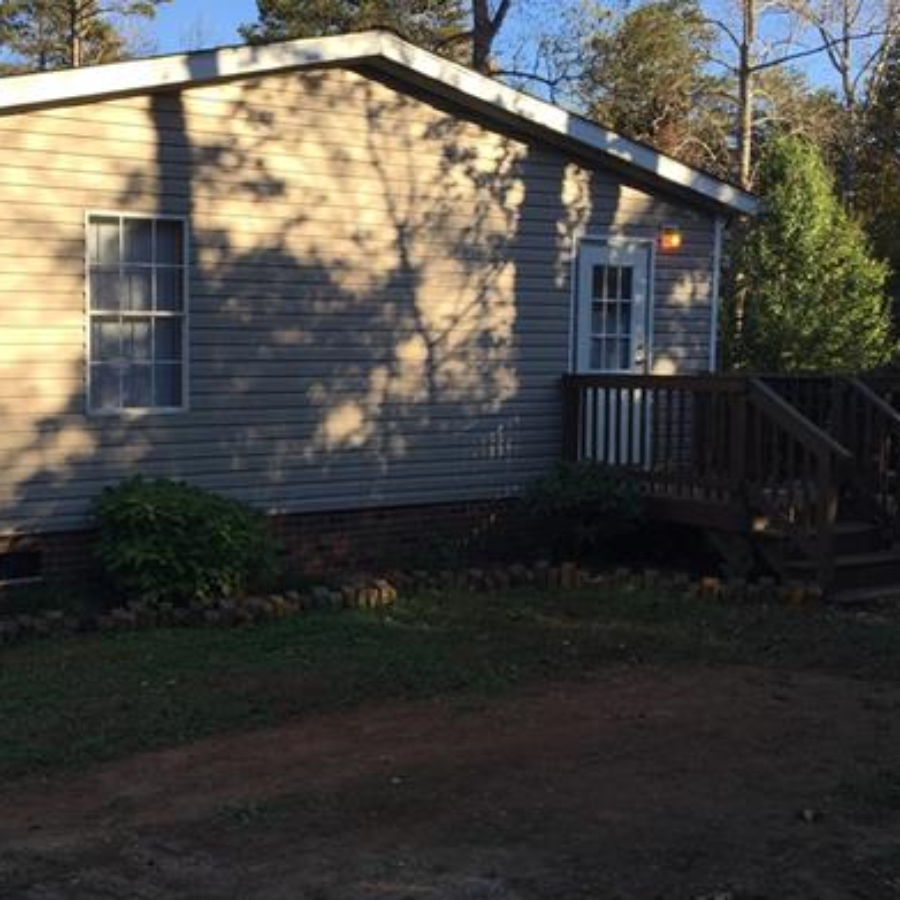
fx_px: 1235
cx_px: 212
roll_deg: +0.3
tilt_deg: -4.6
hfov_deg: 38.8
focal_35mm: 42
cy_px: 479
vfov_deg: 40.0
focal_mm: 4.15
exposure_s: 1/659
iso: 32
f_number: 2.2
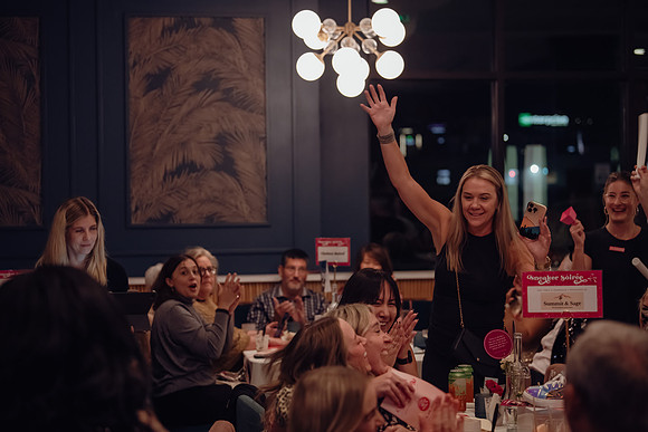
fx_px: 1319
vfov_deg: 18.6
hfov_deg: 27.6
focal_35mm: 73
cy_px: 216
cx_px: 324
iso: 4000
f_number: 2.8
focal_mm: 72
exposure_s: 1/200
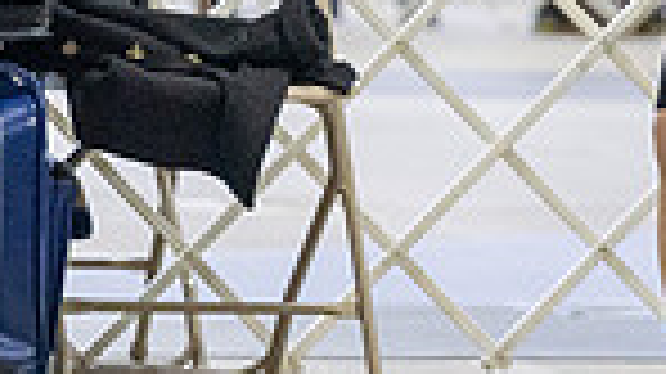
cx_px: 1030
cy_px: -164
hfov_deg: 4.1
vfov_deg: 2.3
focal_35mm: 530
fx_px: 9353
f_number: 3.5
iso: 6400
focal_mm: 129
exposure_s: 1/320
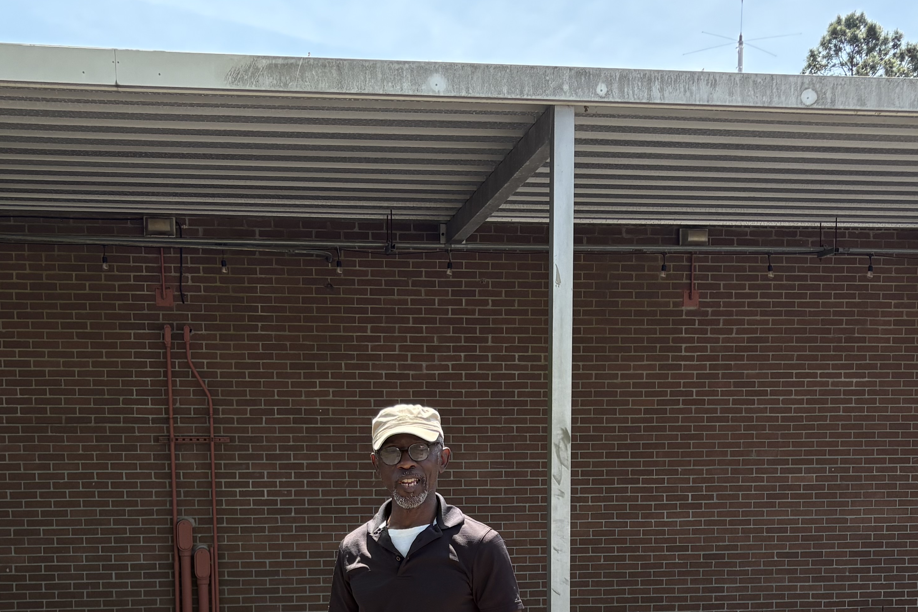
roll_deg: -0.2
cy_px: 590
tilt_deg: -6.1
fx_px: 1351
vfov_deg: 24.5
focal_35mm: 53
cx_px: 474
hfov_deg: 37.5
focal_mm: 5.96
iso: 64
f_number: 1.6
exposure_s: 1/1337
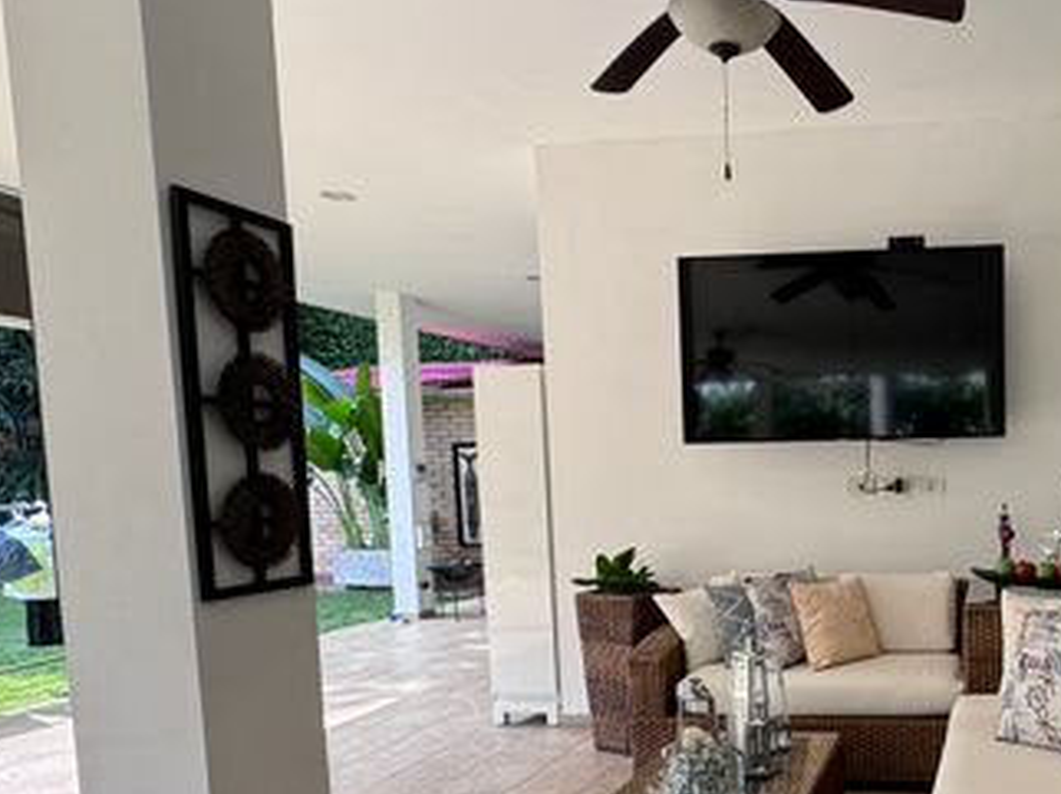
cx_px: 888
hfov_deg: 56.0
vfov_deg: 47.1
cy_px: 550
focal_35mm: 29
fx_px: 888
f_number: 2.2
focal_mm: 2.22
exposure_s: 1/127
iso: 40
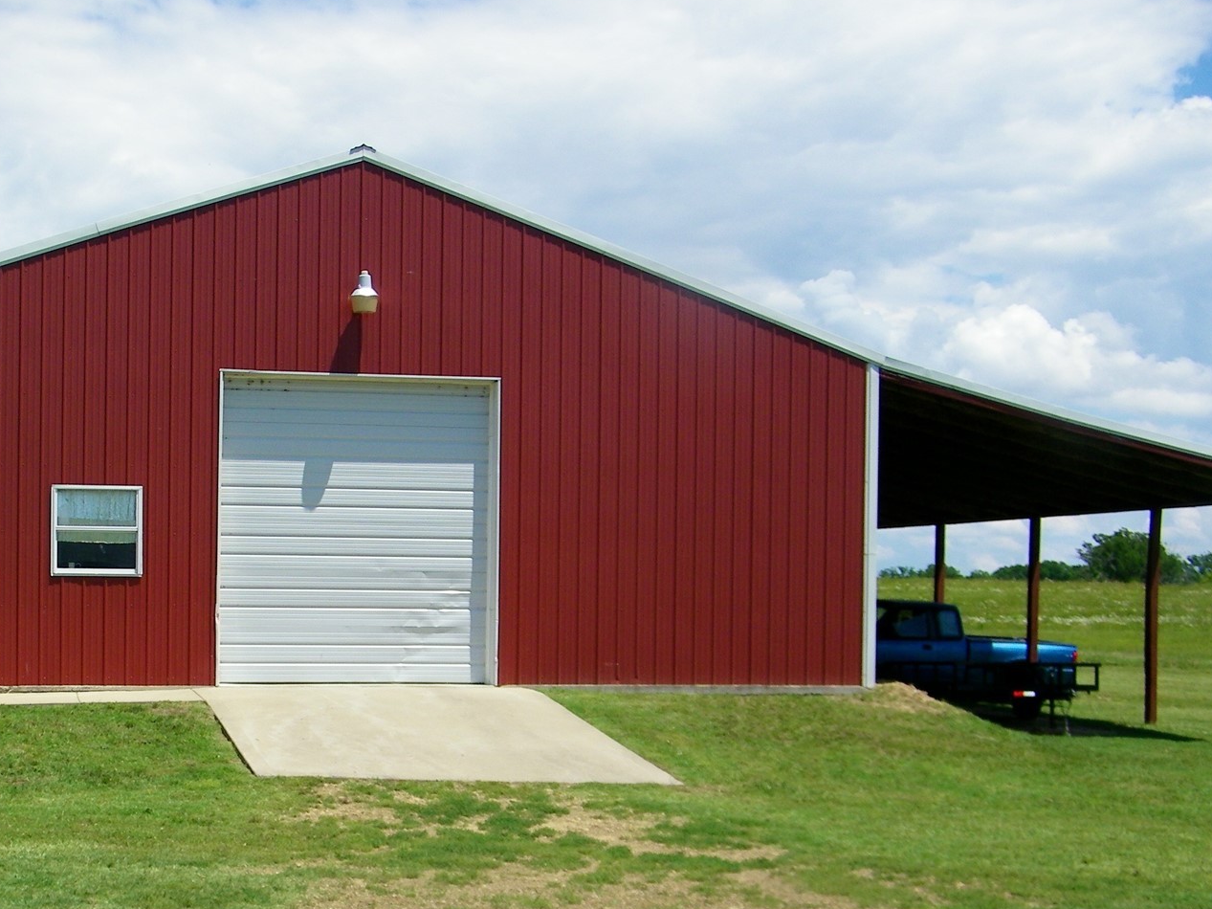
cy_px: 675
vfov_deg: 28.7
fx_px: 1750
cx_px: 338
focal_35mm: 50
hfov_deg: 37.5
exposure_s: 1/320
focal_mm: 5.9
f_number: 7.2
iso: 80
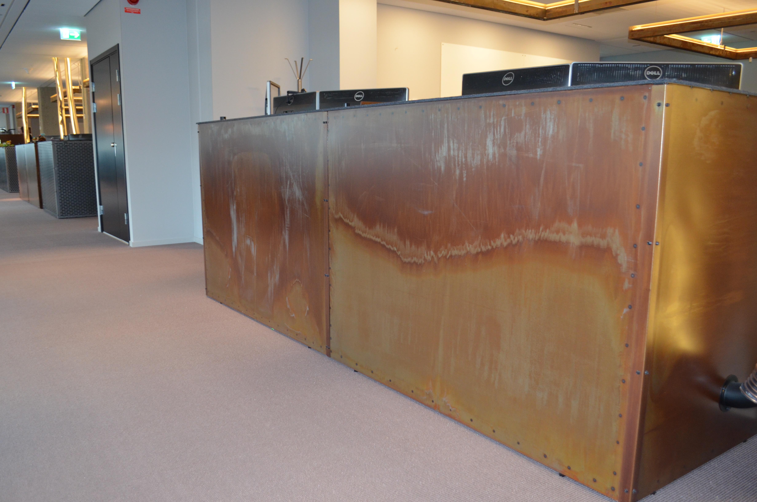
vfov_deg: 43.4
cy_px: 251
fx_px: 630
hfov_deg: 62.0
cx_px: 378
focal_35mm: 30
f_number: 3.8
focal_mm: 20
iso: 900
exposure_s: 1/60
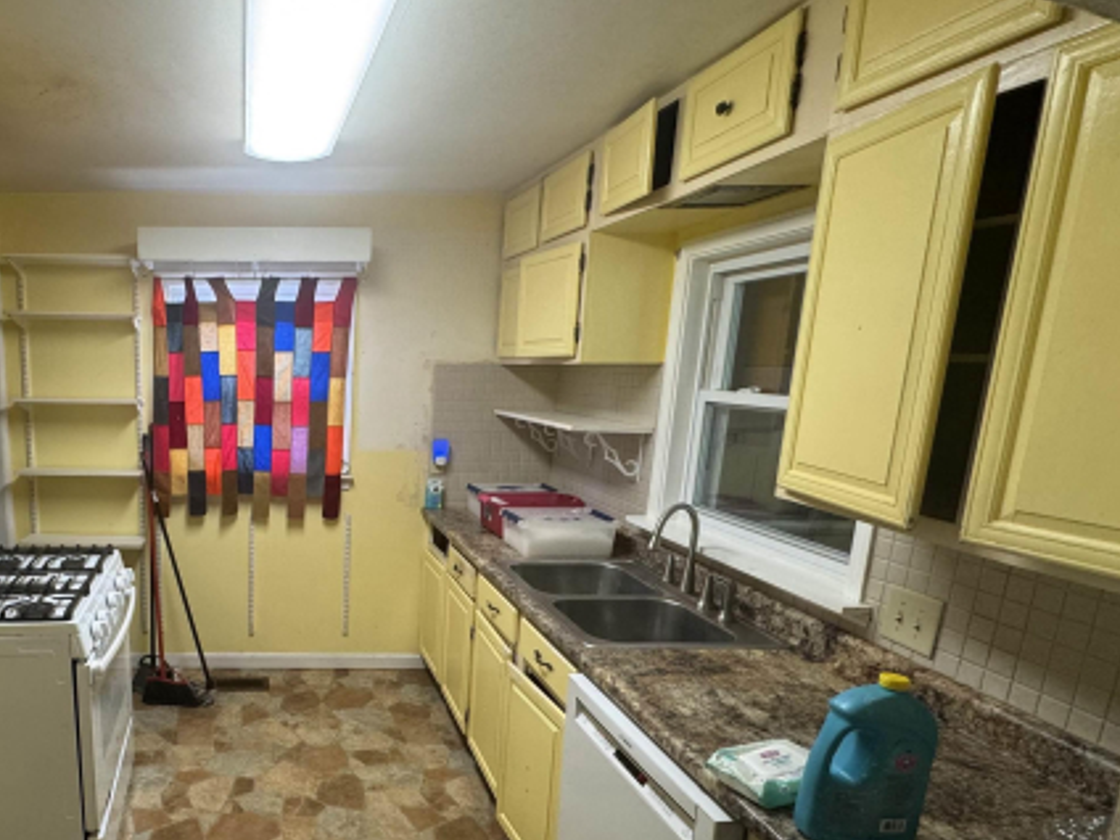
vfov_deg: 60.6
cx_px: 263
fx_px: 712
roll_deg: -0.8
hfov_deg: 70.6
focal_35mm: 22
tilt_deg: -10.8
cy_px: 502
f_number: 2.2
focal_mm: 2.22
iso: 160
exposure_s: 1/120
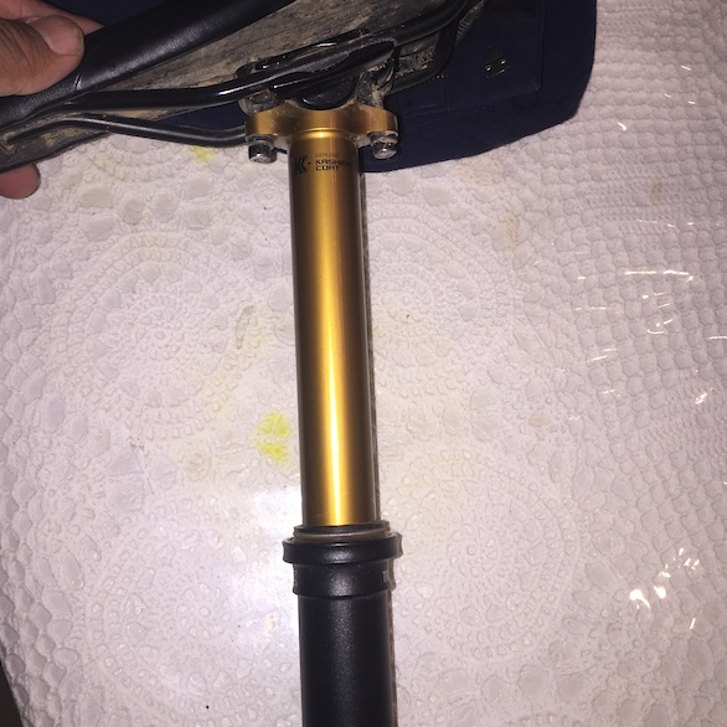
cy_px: 349
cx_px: 364
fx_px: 832
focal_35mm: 35
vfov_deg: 47.2
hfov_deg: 47.2
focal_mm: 4.15
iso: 32
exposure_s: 1/56
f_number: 2.2
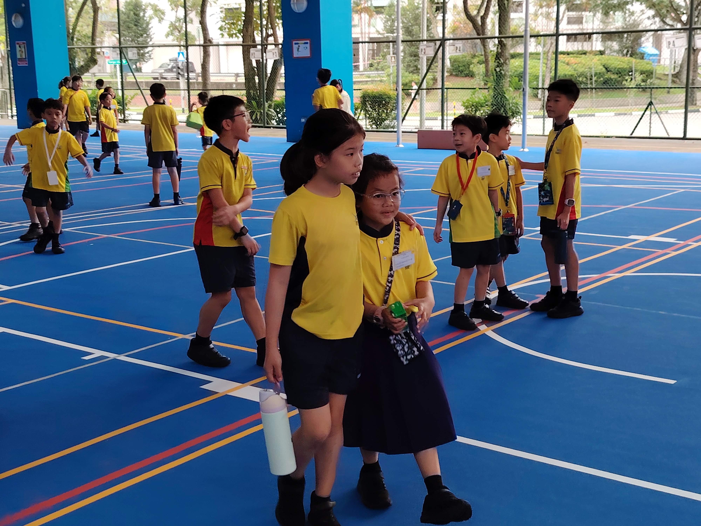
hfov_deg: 38.9
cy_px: 263
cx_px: 350
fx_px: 992
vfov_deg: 29.7
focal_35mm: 49
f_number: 1.75
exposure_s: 1/100
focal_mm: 5.25
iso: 159
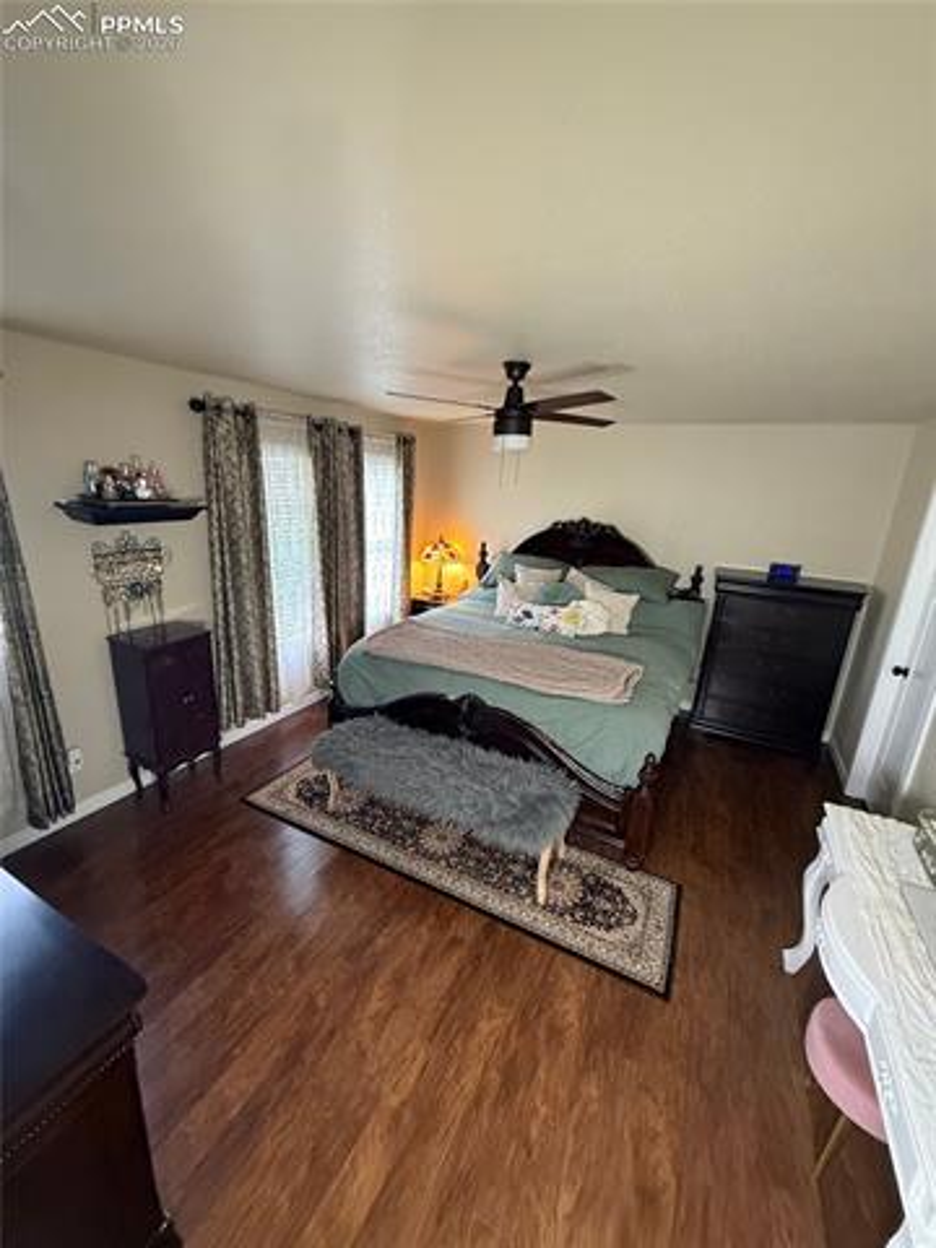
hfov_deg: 85.7
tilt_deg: -14.5
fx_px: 505
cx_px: 468
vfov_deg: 102.1
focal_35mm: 14
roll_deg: -2.5
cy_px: 624
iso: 500
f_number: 2.2
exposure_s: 1/42
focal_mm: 2.22
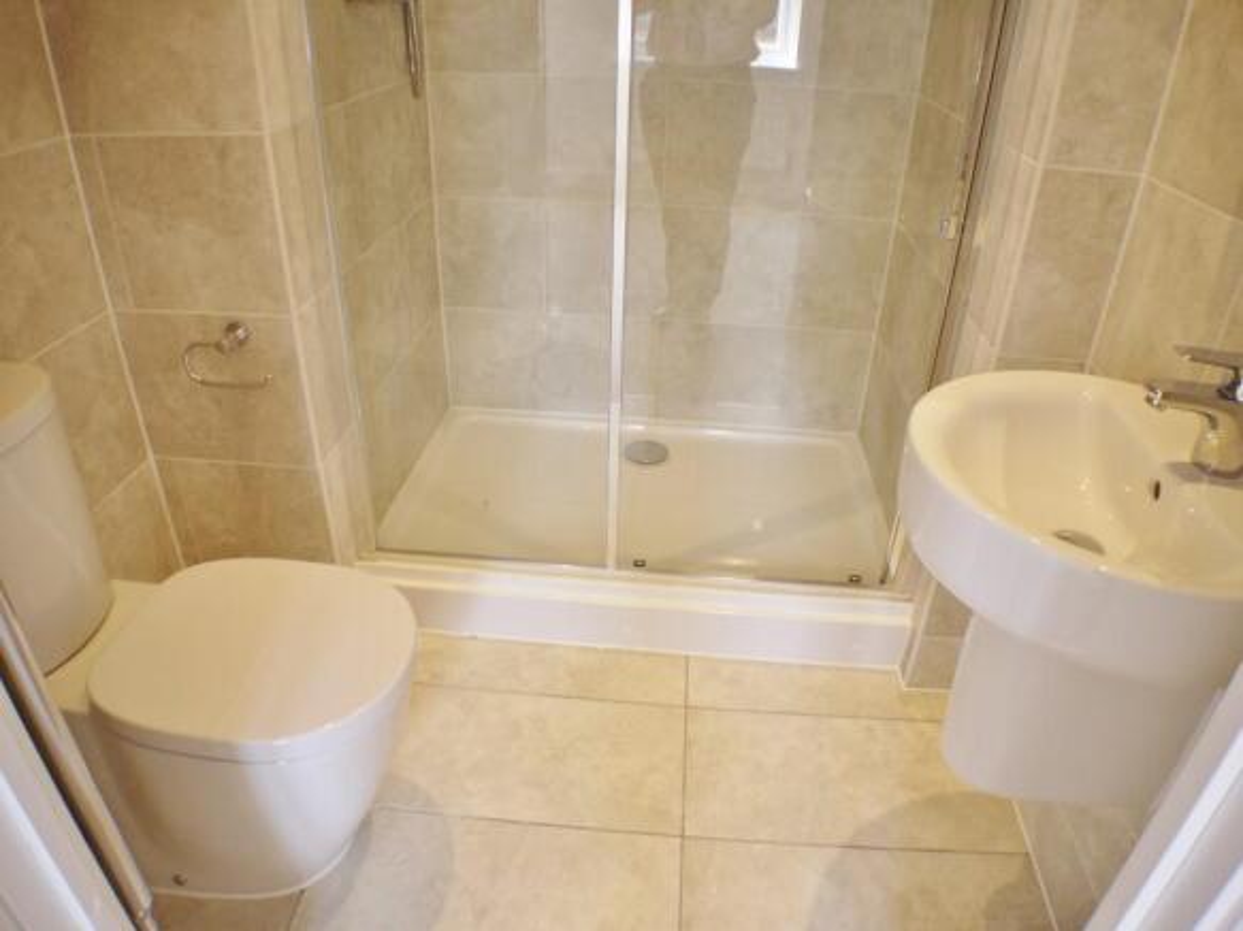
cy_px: 466
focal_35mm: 28
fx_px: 1005
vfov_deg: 49.7
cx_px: 622
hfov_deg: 63.5
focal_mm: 14
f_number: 3.5
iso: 125
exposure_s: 1/30
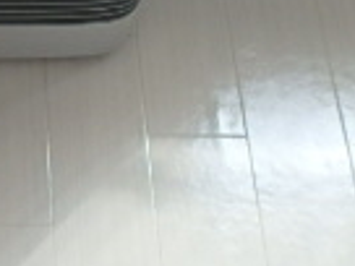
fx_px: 1015
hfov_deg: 18.7
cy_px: -167
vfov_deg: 13.8
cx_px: -78
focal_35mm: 99
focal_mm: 3.7
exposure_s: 1/50
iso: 200
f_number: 3.5
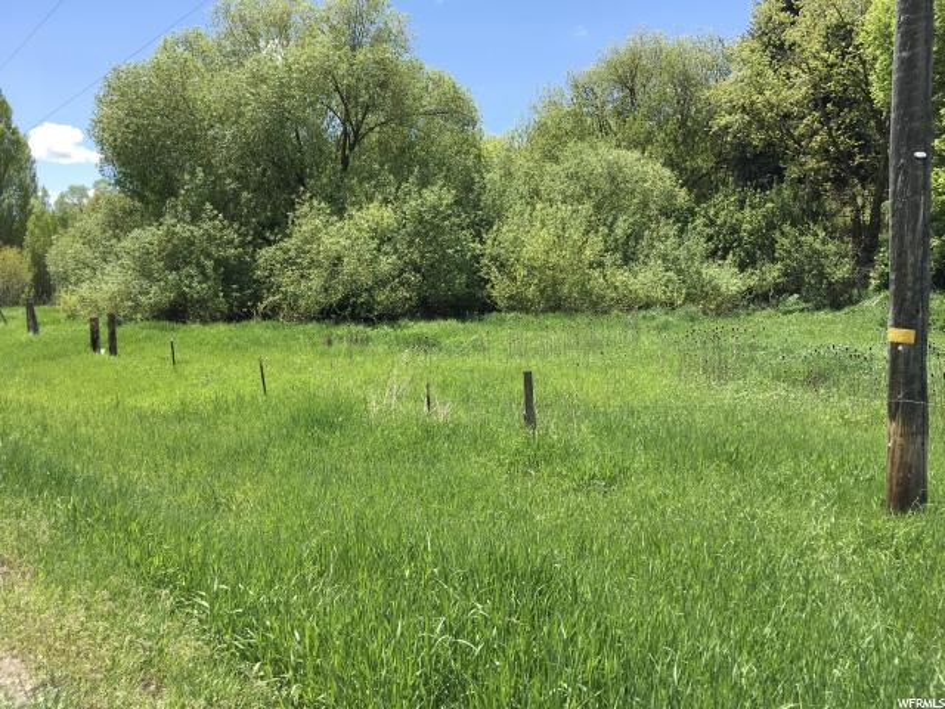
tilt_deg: -4.6
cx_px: 472
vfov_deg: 48.2
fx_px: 792
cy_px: 354
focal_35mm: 29
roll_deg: -0.7
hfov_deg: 61.7
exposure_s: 1/905
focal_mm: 4.15
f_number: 2.2
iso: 25
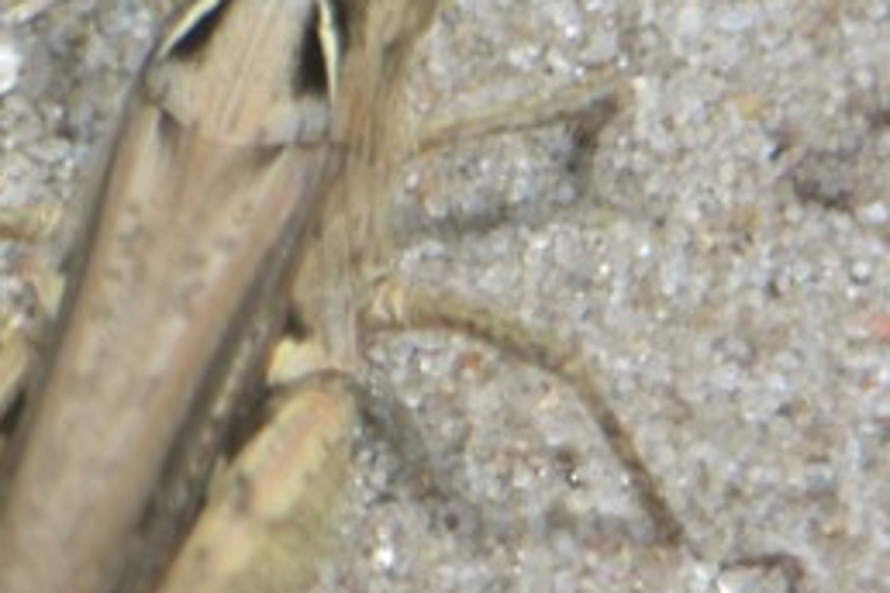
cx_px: -186
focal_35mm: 1451
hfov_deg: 1.4
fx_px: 35869
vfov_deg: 0.9
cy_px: 314
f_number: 8
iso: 110
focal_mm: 260
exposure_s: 1/125
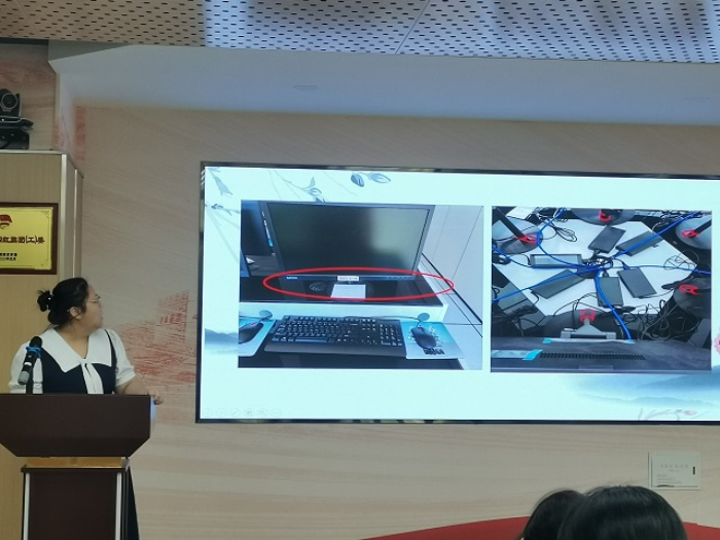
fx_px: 1227
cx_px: 360
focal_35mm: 59
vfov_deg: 24.8
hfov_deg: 32.7
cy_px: 270
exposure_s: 1/100
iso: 125
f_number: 1.8
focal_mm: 4.75
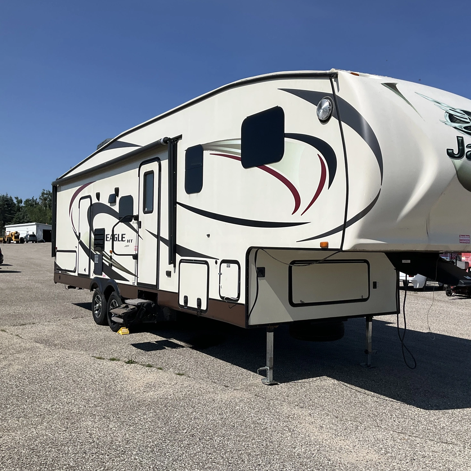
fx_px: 539
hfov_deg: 46.8
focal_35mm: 35
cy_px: 234
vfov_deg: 47.2
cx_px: 295
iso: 25
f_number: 1.8
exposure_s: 1/3788
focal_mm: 3
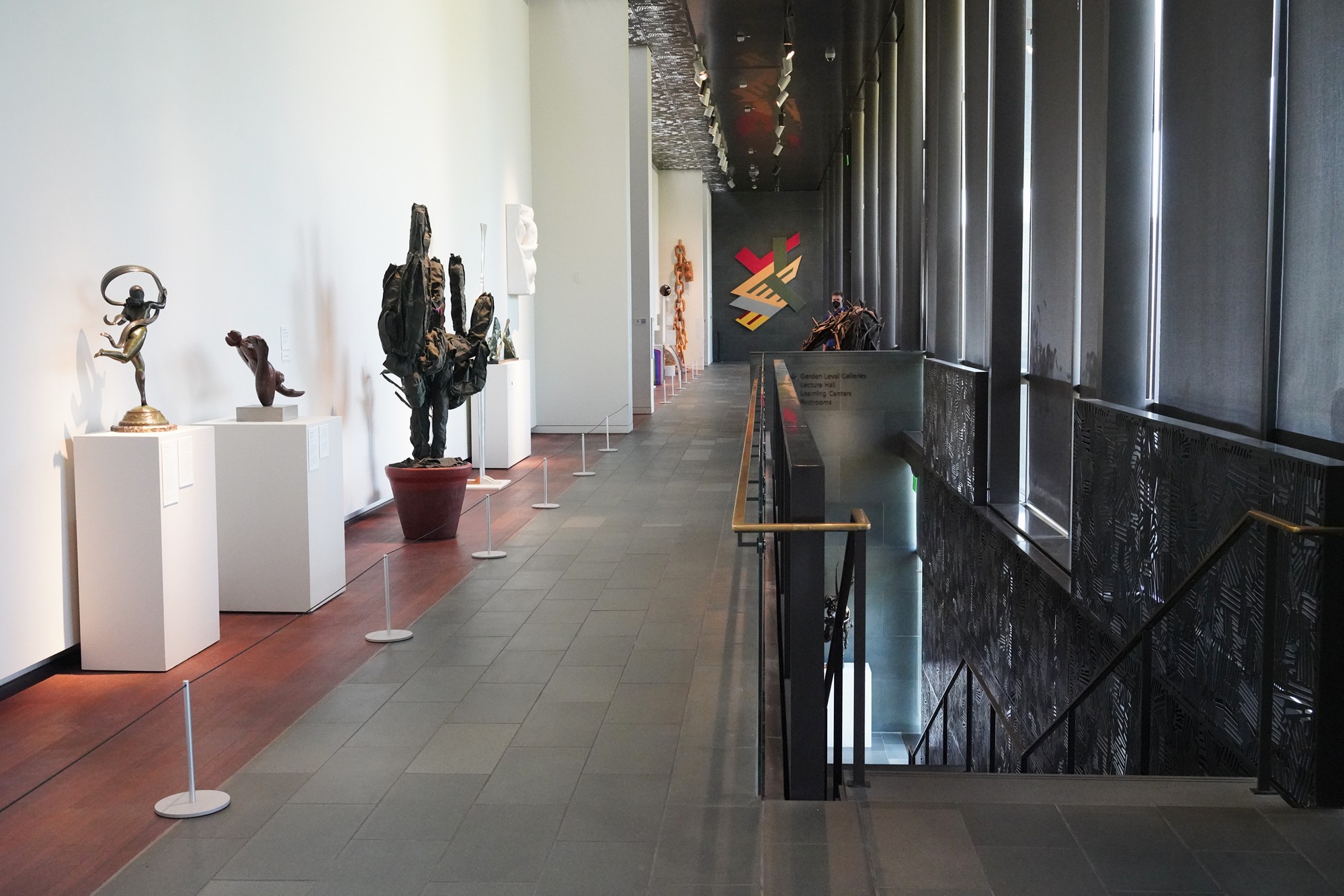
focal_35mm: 38
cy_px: 448
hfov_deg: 50.7
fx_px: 1419
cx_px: 672
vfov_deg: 35.1
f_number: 8
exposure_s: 1/100
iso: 10000
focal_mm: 38
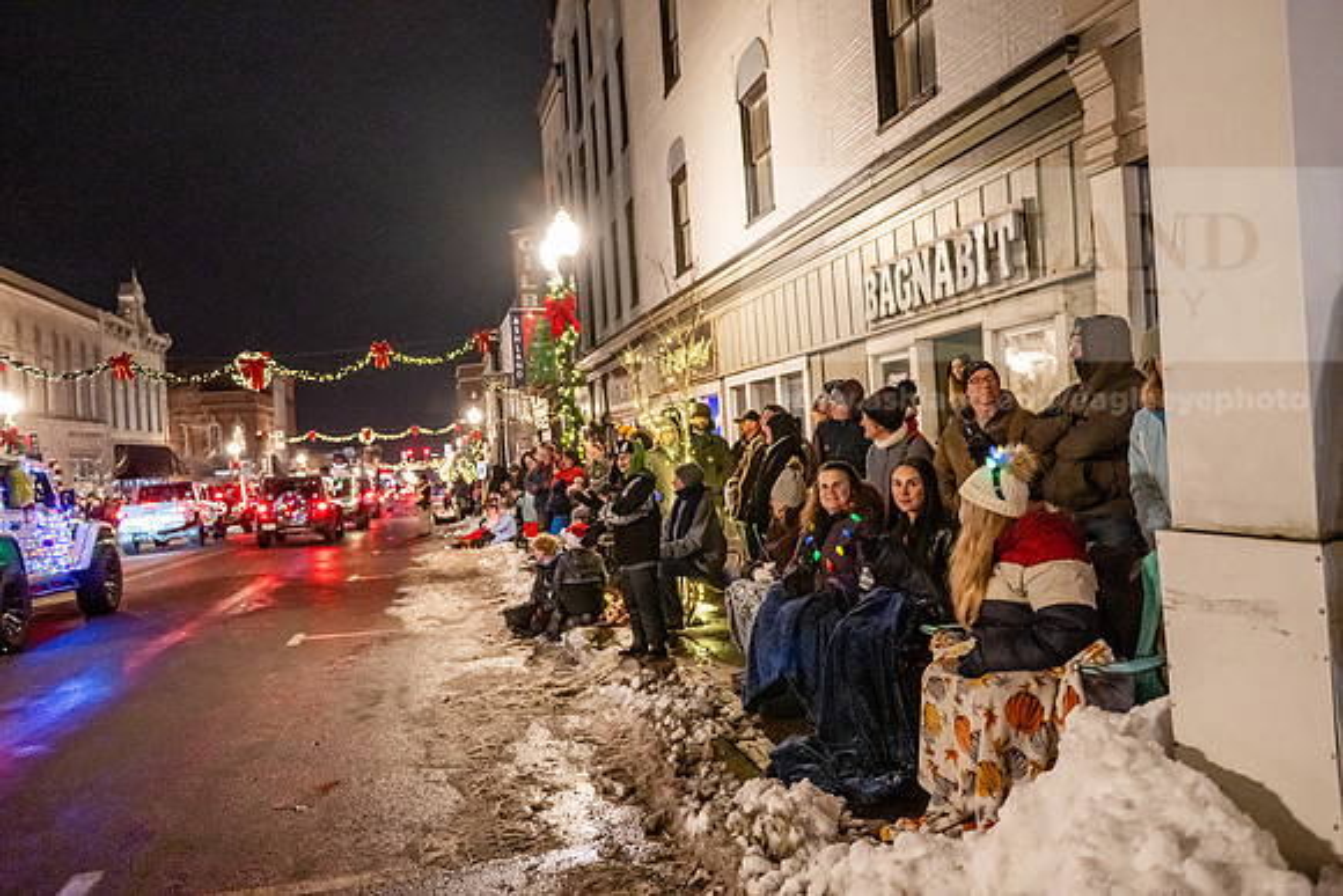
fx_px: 1007
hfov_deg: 67.4
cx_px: 672
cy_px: 448
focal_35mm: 27
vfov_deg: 48.0
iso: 6400
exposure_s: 1/200
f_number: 2.8
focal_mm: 27
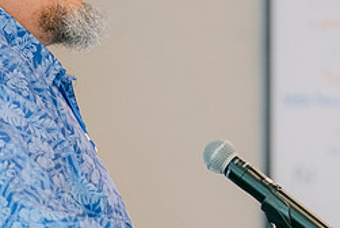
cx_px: 111
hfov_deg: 4.9
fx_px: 3990
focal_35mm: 422
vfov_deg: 3.3
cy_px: 82
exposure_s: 1/125
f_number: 2.8
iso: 2500
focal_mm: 119.2
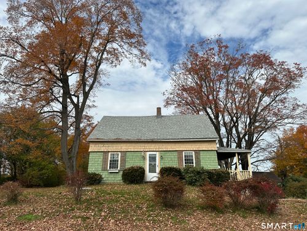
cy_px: 116
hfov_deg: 71.6
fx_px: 213
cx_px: 154
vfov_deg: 56.8
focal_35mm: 24
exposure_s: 1/4762
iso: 80
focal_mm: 6.86
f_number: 1.78
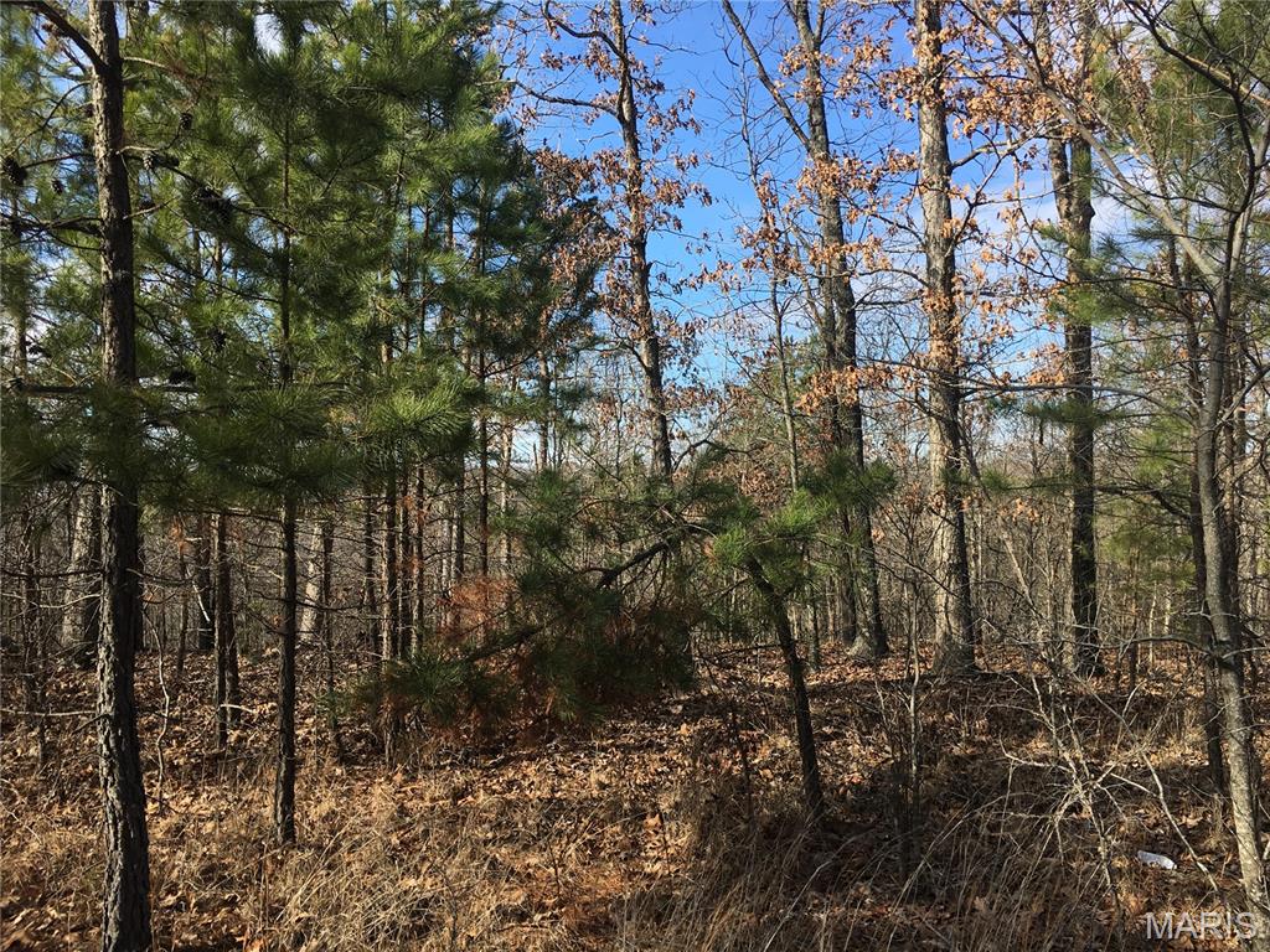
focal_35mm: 29
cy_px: 476
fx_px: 1064
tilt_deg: +1.3
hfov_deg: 61.7
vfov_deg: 48.2
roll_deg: -0.4
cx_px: 635
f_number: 2.2
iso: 25
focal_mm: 4.15
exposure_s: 1/680
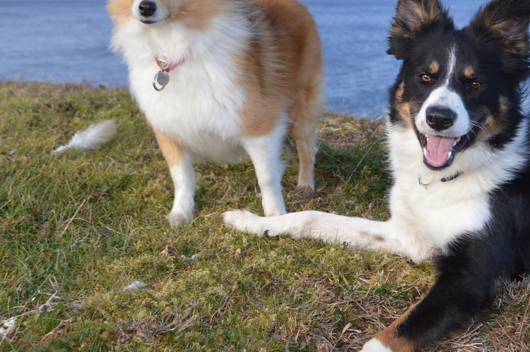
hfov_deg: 30.2
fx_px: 956
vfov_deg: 20.8
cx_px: 424
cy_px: 134
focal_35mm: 65
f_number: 5.6
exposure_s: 1/200
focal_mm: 24
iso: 100
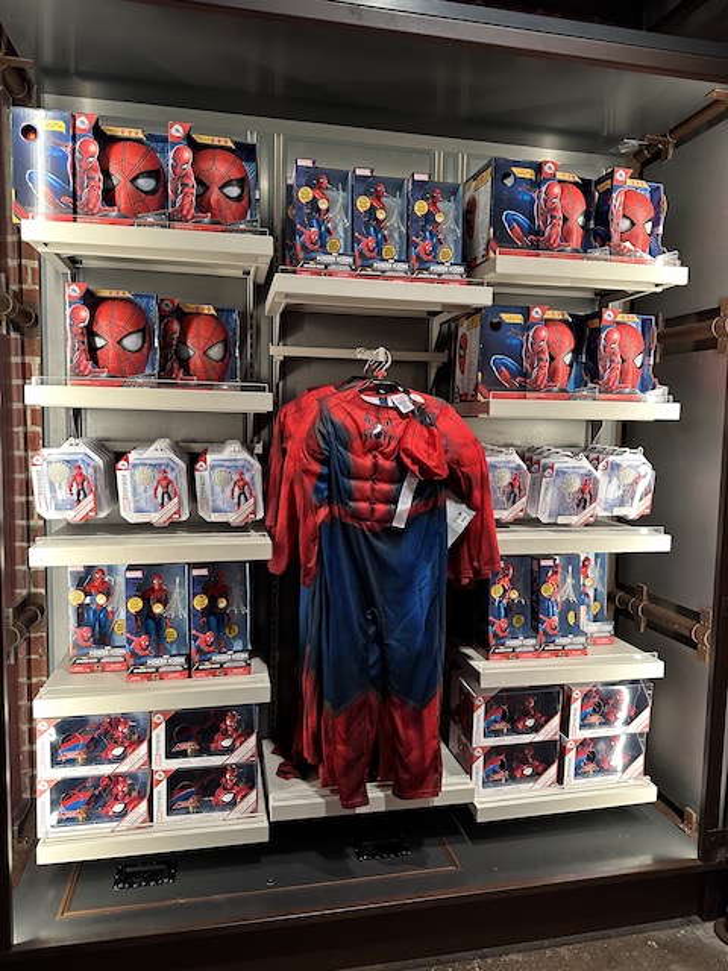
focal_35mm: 24
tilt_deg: -6.8
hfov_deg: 56.8
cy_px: 486
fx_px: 673
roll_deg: -0.2
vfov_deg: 71.6
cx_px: 364
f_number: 1.78
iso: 400
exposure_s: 1/60
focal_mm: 6.86
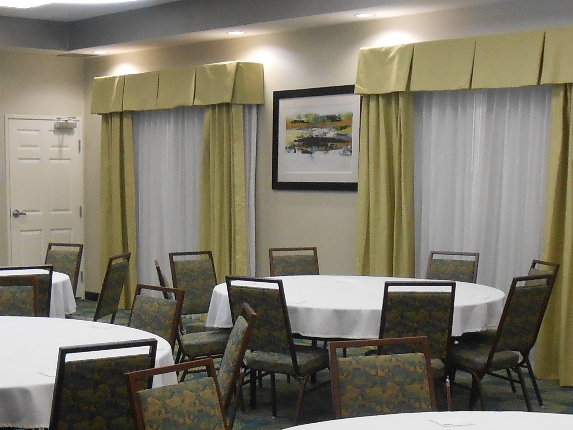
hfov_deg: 30.0
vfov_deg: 22.5
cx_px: 188
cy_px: 369
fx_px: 1059
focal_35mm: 64
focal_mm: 4.6
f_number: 3.5
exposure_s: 1/30
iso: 250
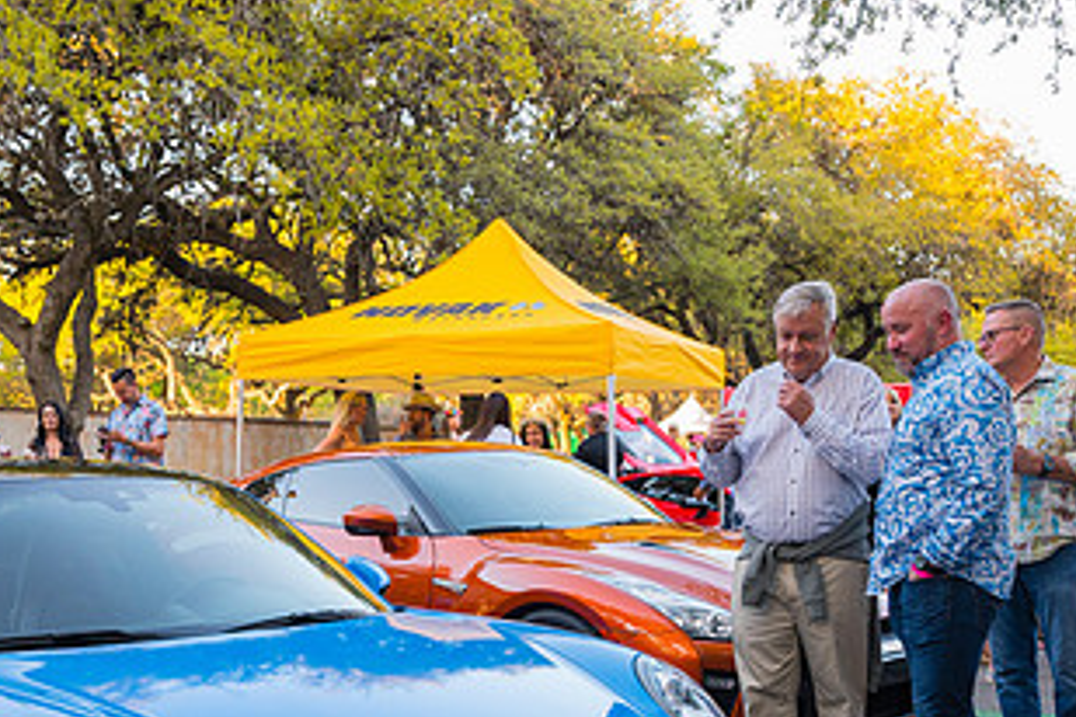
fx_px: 1345
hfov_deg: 43.5
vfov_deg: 28.7
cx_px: 456
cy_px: 640
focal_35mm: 45
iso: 1250
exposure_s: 1/400
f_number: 4
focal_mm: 24
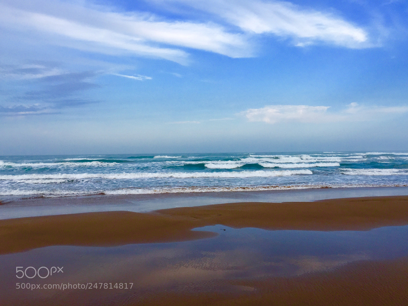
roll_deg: +1.3
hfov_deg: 61.7
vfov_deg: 48.2
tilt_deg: +2.3
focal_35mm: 29
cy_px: 153
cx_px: 204
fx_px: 342
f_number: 2.2
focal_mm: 4.15
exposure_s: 1/807
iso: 32
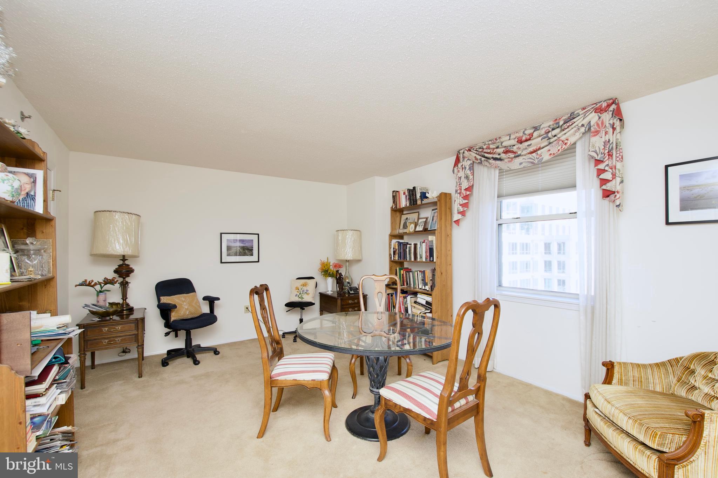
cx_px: 359
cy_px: 239
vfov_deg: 77.3
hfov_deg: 100.4
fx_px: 299
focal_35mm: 15
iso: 320
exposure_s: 1/40
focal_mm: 10
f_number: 7.1
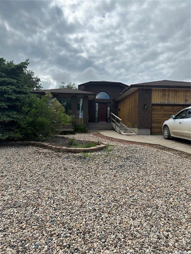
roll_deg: -0.4
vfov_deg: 71.6
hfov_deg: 56.8
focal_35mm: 24
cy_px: 127
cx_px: 96
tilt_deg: +0.1
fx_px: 177
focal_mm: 6.86
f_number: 1.78
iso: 80
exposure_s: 1/8929
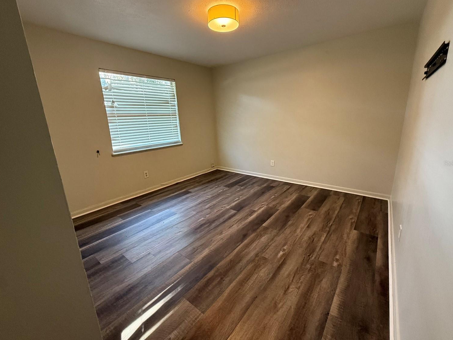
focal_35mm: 15
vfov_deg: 81.7
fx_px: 196
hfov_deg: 98.2
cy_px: 163
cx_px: 230
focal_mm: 2.22
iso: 640
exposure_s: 1/120
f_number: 2.2
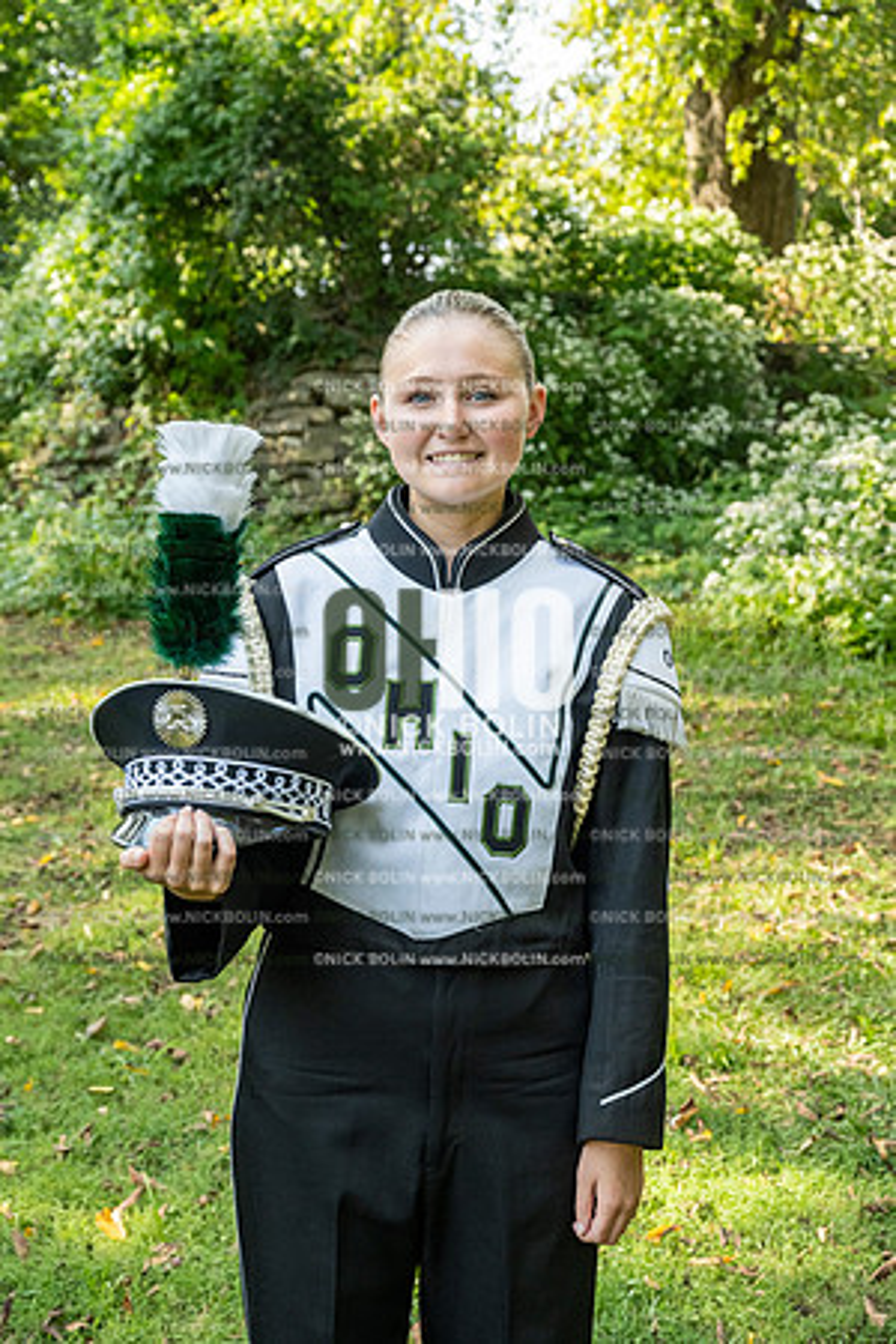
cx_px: 448
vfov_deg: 41.9
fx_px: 1755
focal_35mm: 47
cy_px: 672
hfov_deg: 28.6
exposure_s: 1/800
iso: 1250
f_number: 5.6
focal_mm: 47
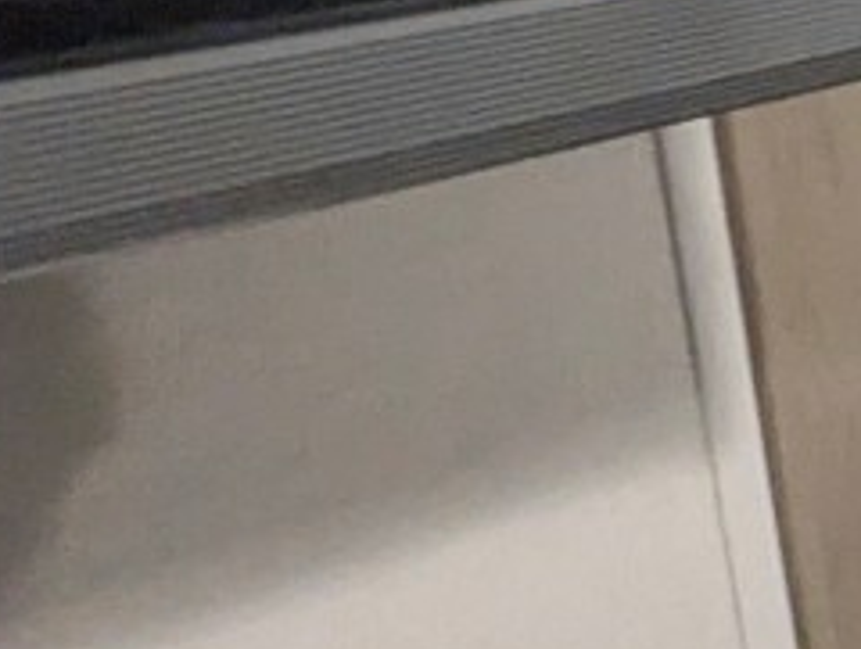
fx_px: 2318
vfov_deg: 15.8
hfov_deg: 12.1
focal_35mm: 93
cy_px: 115
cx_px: 2452
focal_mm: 2.35
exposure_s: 1/100
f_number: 2.2
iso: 498
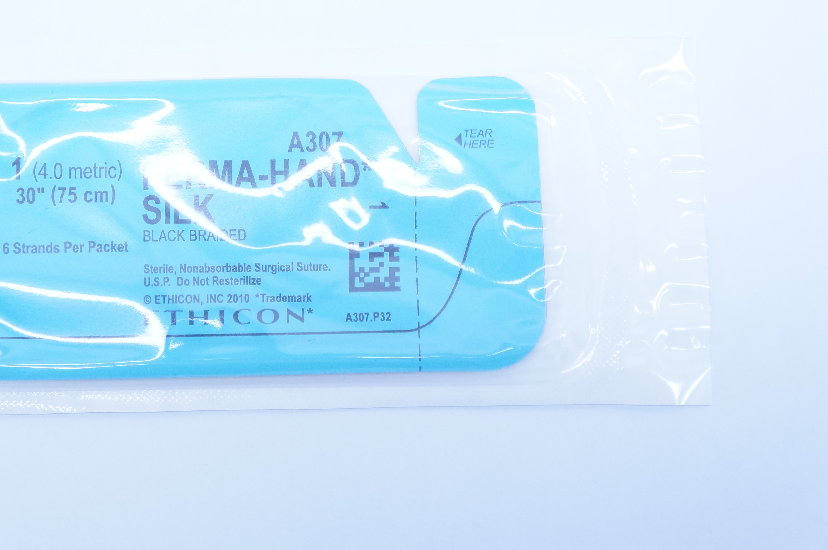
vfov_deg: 16.9
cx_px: 275
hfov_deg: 25.0
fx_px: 1855
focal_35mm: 81
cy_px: 225
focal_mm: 37
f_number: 4.5
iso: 800
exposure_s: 1/200
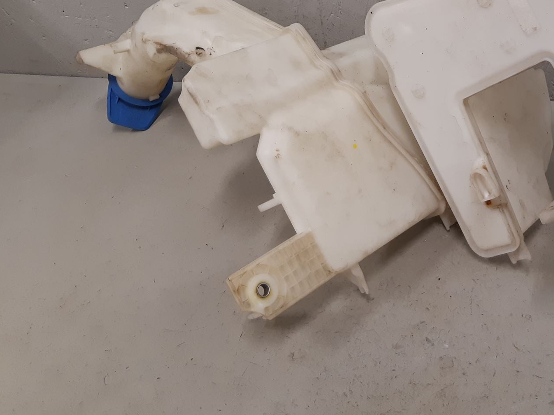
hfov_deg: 42.9
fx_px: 672
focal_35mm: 42
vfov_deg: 33.6
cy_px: 99
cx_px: 437
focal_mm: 3.93
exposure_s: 1/50
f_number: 1.7
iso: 100
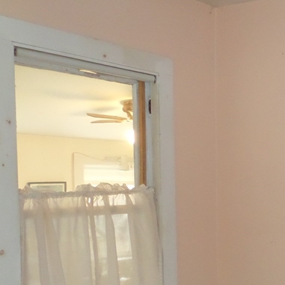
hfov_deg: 26.3
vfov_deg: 29.5
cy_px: 220
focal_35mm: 57
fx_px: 531
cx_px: 353
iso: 400
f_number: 3.2
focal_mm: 4
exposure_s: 1/20
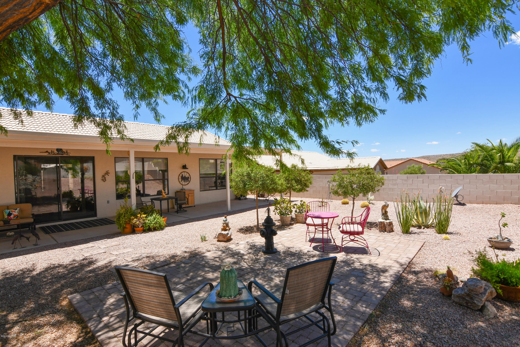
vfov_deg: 73.7
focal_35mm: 16
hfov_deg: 96.7
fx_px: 231
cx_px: 260
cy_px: 174
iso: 100
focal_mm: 11
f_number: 10
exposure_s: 1/250
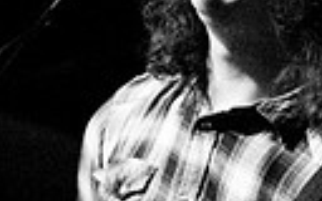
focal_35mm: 207
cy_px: 152
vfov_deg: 6.3
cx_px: 428
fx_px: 1817
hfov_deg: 9.9
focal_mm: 30
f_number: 1.6
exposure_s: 1/50
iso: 1000
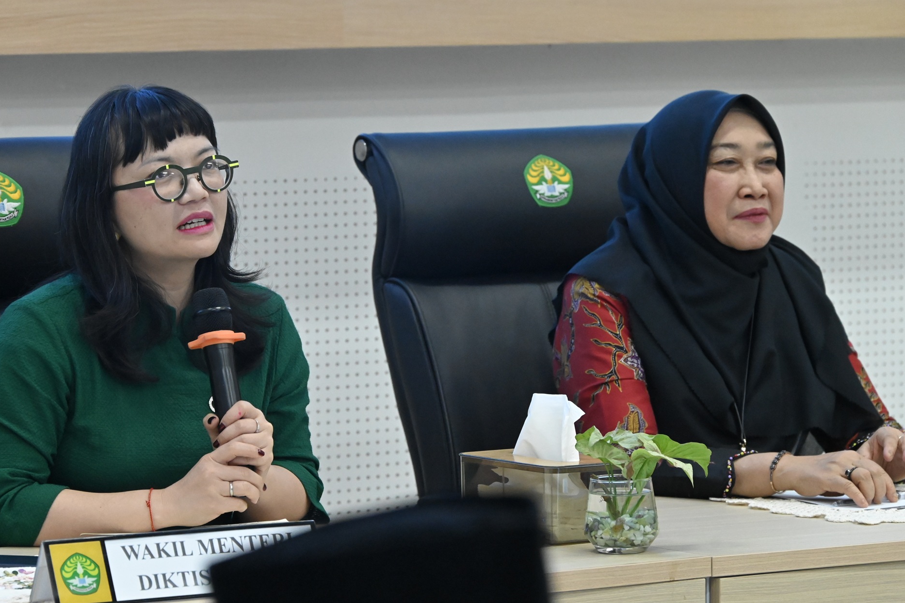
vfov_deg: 7.5
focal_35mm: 182
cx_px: 432
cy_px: 296
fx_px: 4574
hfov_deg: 11.3
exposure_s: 1/125
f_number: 7.1
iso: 10000
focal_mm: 150
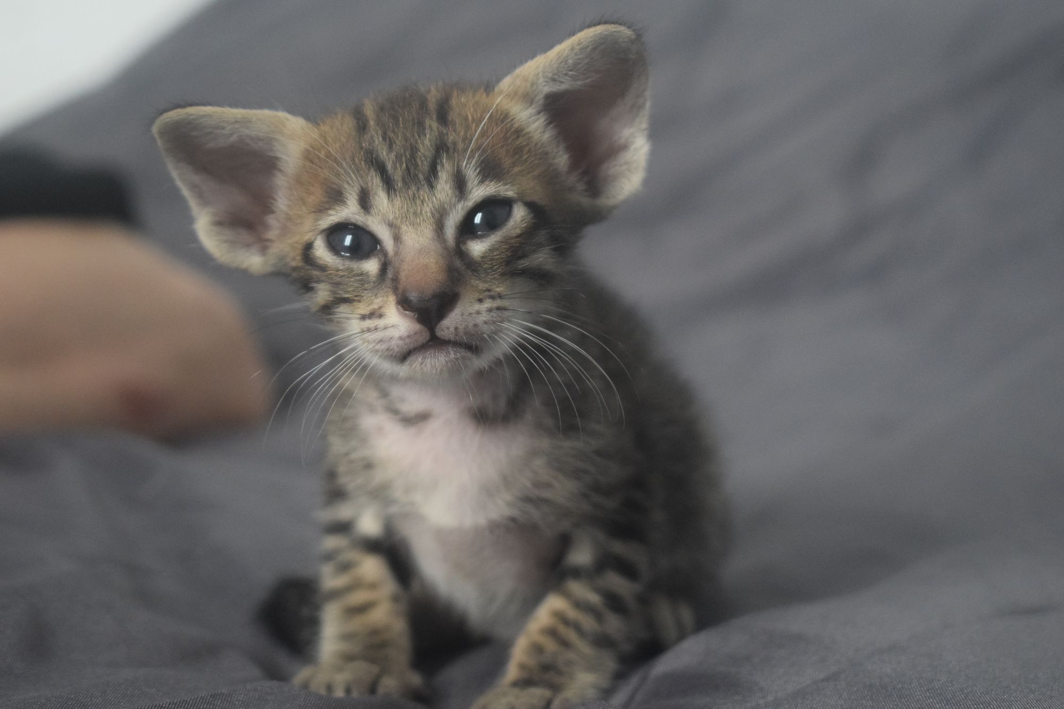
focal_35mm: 82
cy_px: 354
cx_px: 532
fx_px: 2438
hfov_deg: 24.6
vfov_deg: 16.6
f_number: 5.6
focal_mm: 55
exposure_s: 1/60
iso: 2800
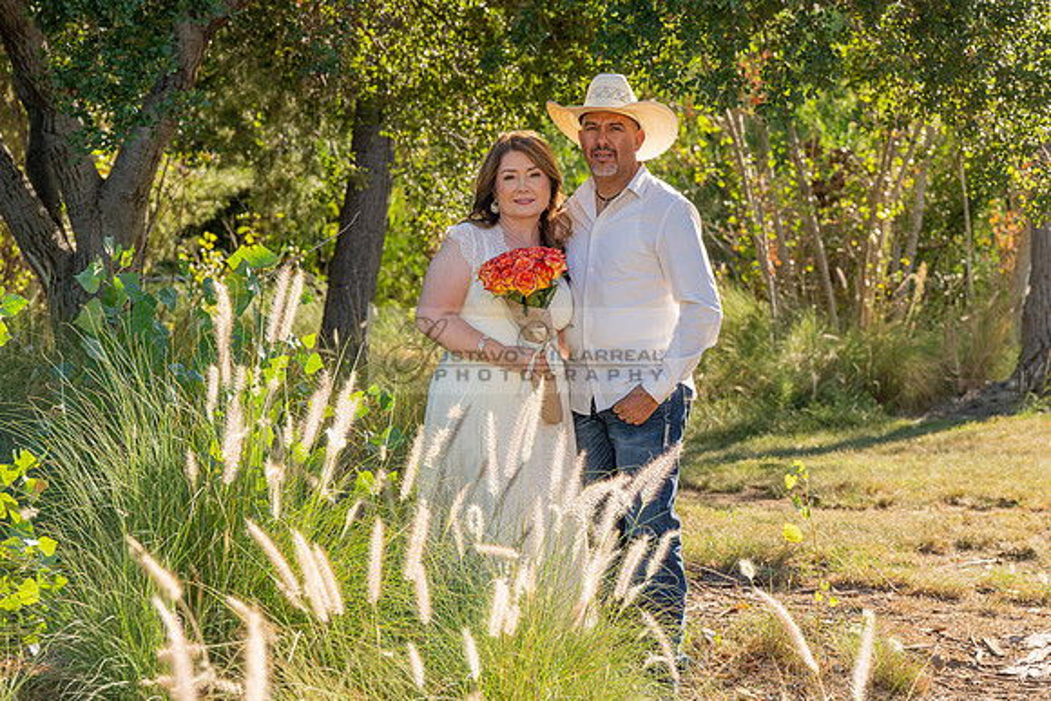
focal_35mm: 111
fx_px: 3245
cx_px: 496
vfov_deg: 12.3
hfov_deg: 18.4
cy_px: 341
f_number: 7.1
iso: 200
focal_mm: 102
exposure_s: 1/200
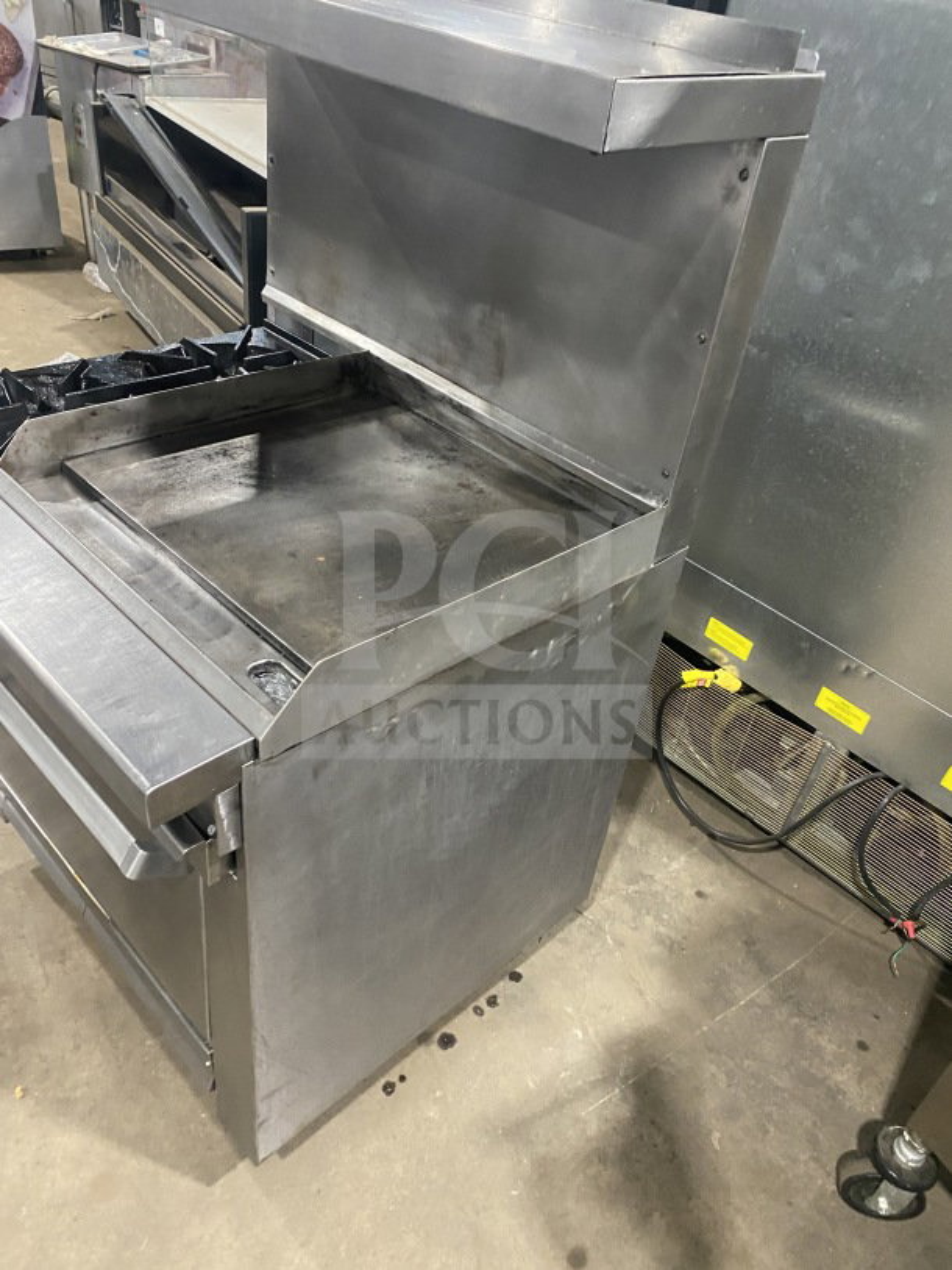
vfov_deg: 67.3
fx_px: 953
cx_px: 476
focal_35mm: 26
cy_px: 635
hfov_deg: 53.1
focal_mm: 4.25
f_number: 1.8
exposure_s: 1/60
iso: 500
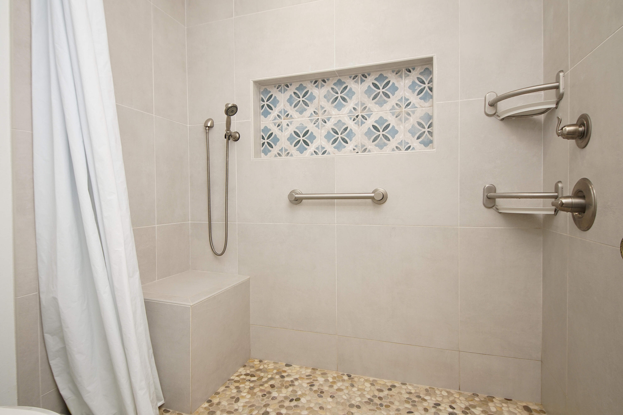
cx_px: 312
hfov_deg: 90.0
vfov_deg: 67.4
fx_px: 312
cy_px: 208
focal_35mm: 18
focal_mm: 12
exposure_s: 1/60
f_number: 4.5
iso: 320
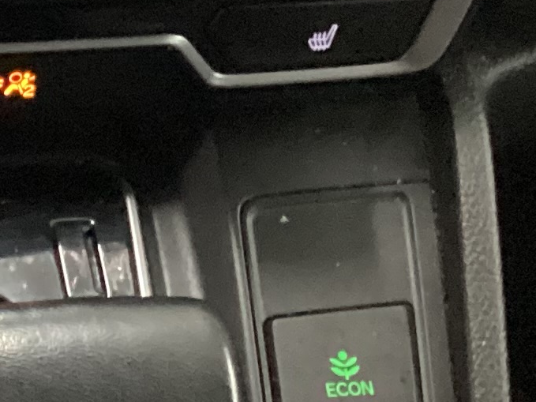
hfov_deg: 13.0
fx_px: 2307
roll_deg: -5.1
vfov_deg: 9.8
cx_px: -39
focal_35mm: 149
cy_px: -81
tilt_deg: -31.9
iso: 640
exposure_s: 1/20
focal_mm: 3.3
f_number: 2.4
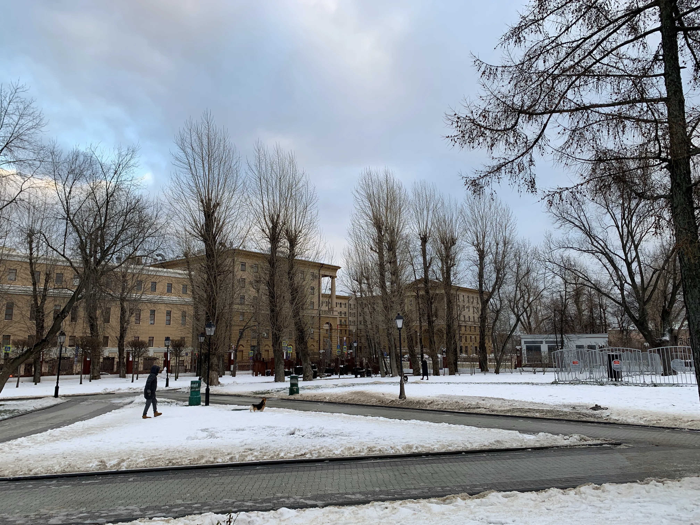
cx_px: 350
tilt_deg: +8.8
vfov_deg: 53.1
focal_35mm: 26
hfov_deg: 67.3
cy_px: 262
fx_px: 526
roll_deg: -1.0
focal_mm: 4.25
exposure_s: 1/145
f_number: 1.8
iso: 25
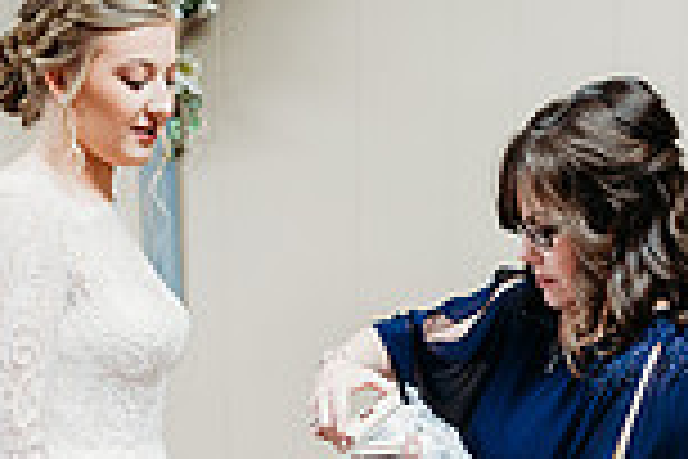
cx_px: 328
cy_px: 547
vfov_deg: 14.6
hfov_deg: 22.4
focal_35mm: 91
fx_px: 1739
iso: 400
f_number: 1.8
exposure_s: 1/125
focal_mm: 24
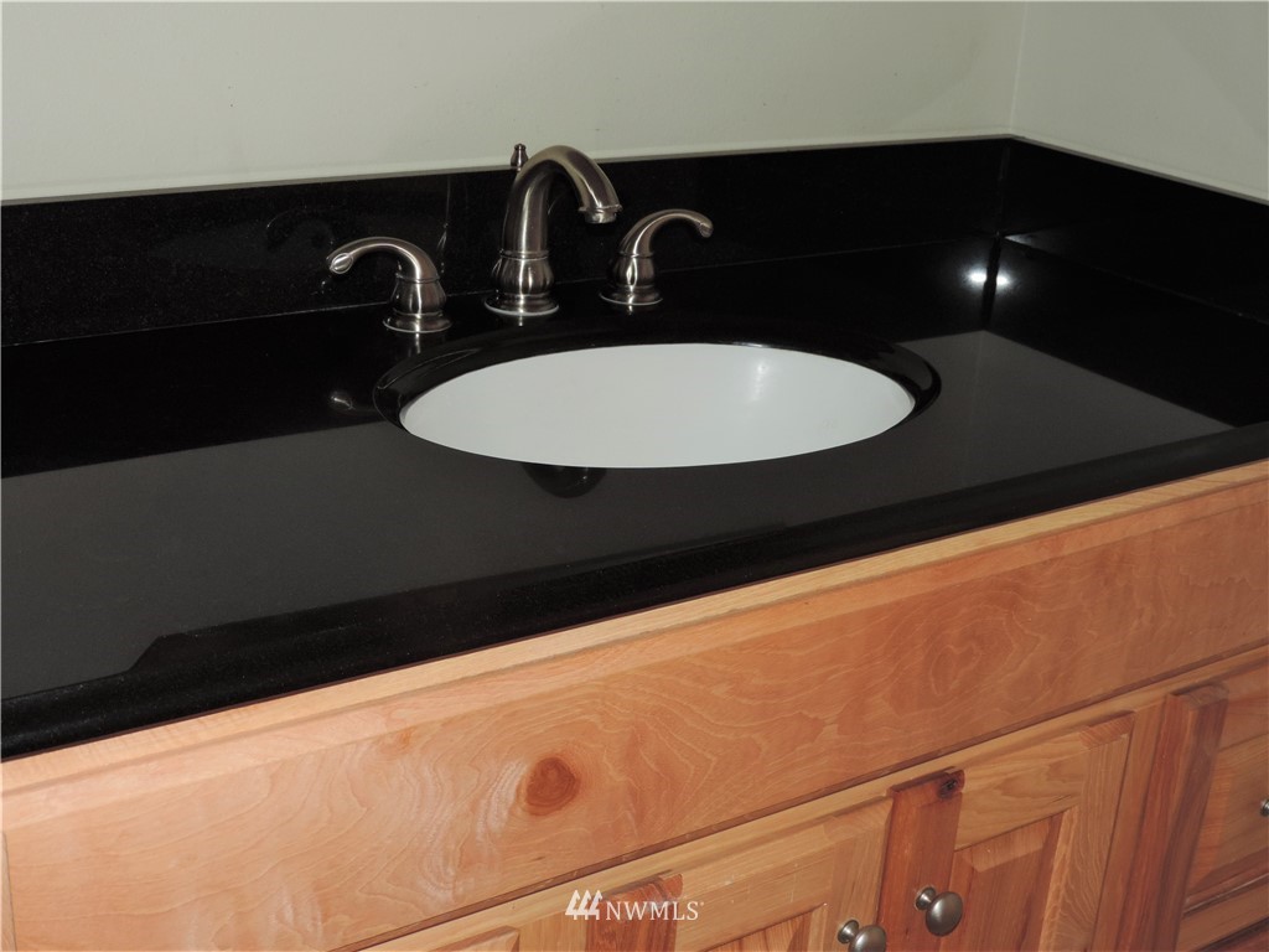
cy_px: 476
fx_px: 1723
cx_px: 634
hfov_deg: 40.4
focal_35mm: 47
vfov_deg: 30.9
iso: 200
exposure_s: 1/30
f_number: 3.5
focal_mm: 8.3
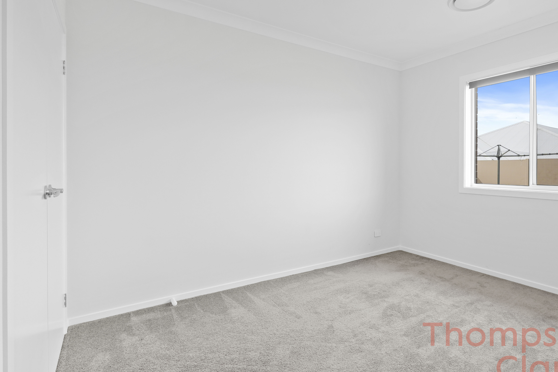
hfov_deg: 84.6
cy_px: 178
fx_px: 304
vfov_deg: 62.9
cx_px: 320
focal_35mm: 20
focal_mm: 11
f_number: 9
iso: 1250
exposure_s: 1/30
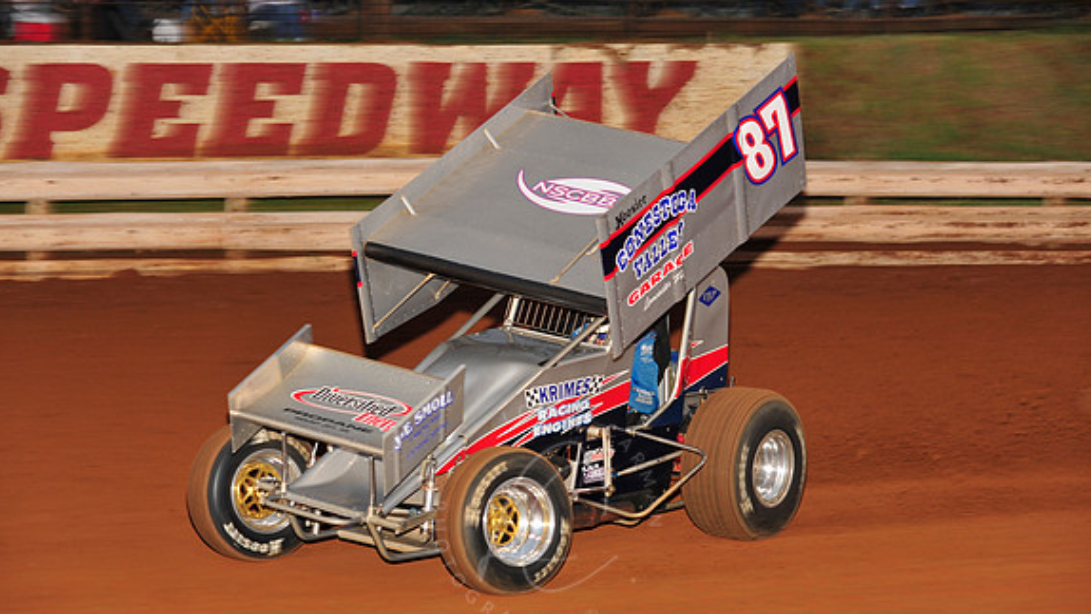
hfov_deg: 16.9
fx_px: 3674
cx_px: 546
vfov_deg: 9.6
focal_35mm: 127
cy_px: 342
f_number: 5.6
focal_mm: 120
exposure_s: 1/320
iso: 800
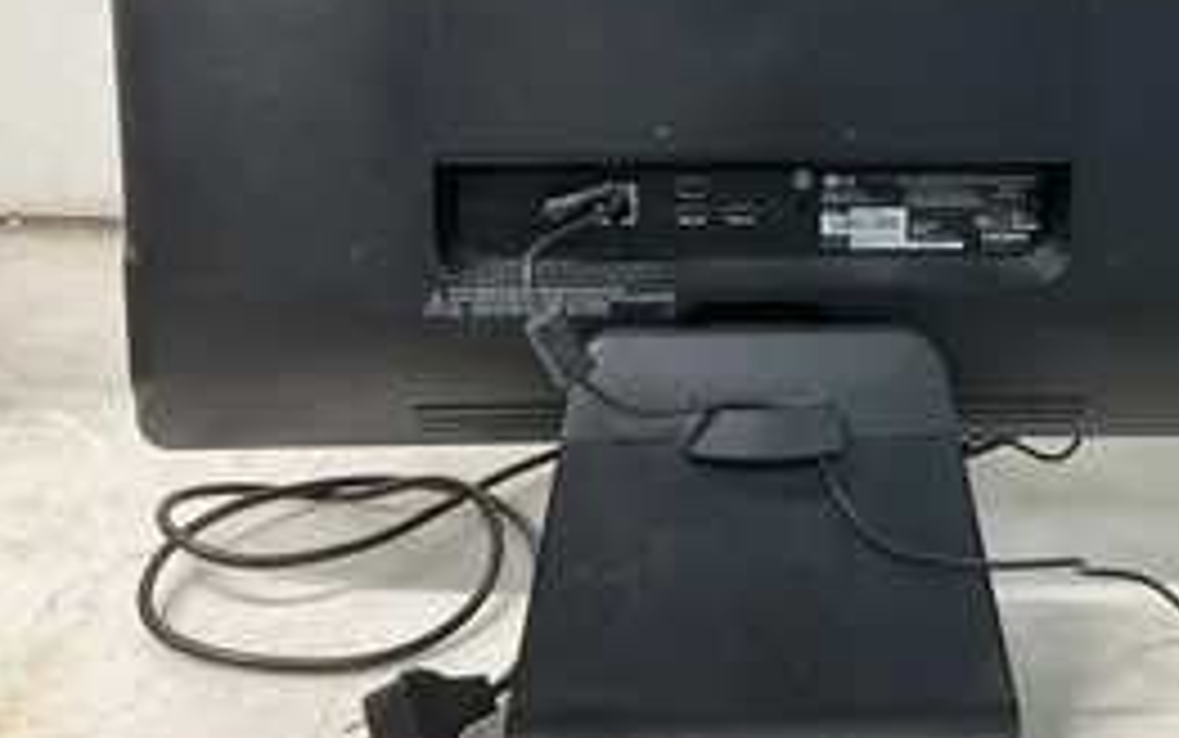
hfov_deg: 42.1
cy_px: 184
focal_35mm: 47
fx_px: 1511
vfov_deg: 27.1
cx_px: 783
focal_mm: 3
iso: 100
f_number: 1.8
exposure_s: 1/60
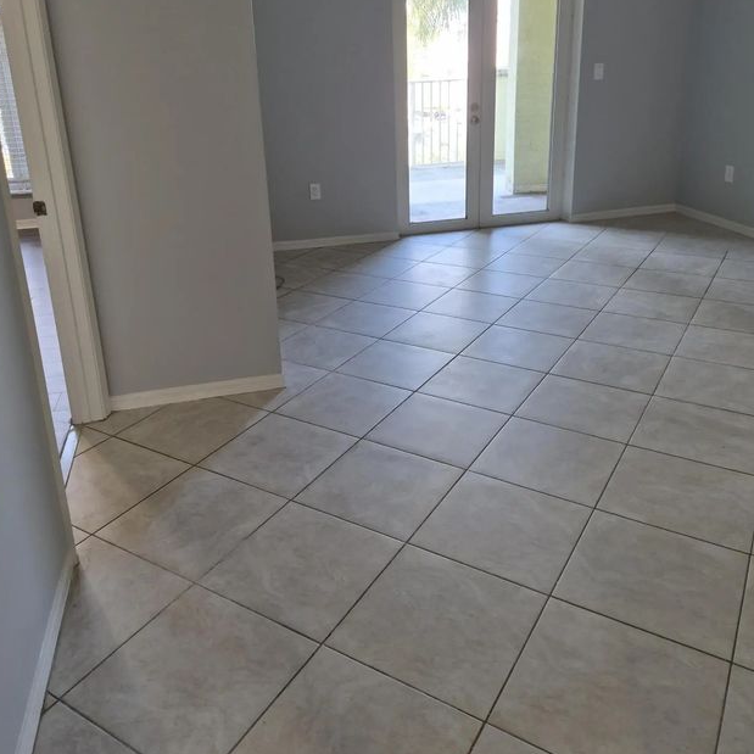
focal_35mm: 28
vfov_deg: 56.4
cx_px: 374
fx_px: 690
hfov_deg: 57.3
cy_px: 271
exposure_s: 1/120
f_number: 1.8
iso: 100
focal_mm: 5.4
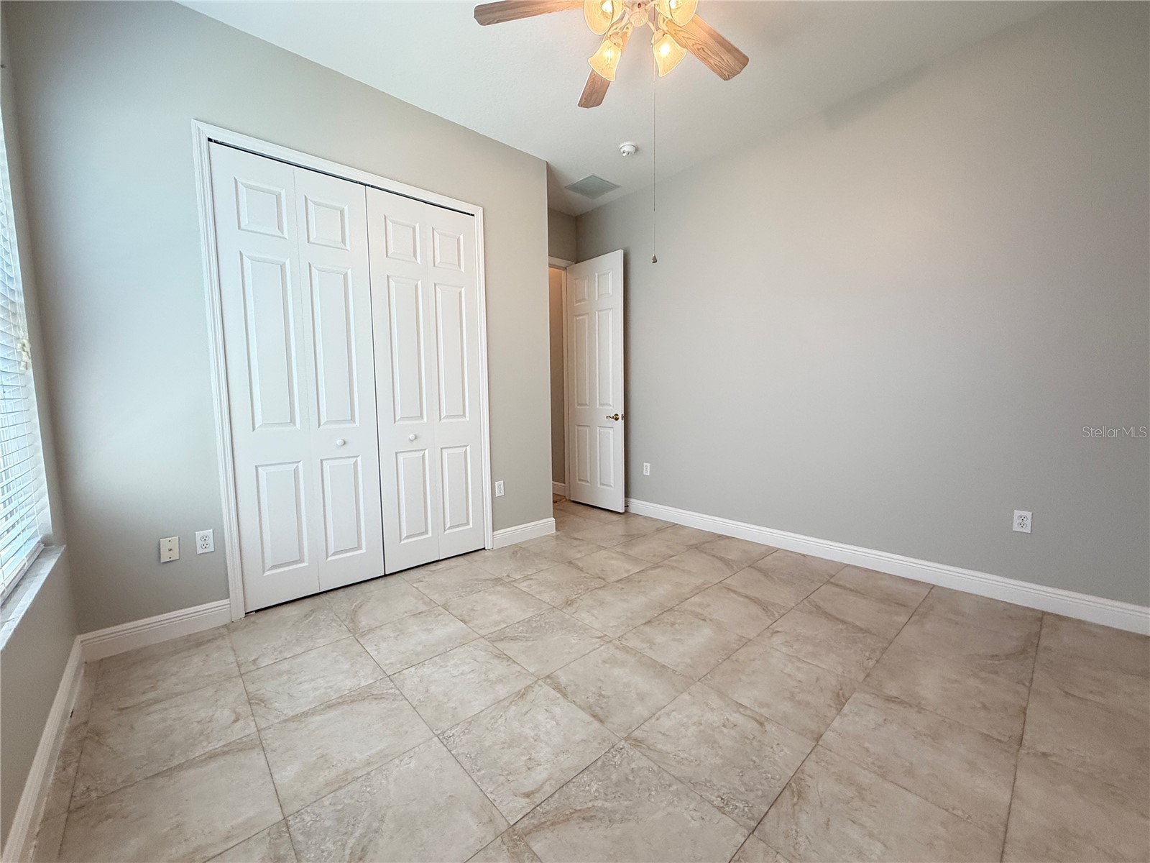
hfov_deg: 102.1
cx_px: 575
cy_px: 432
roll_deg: +0.8
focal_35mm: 14
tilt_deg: -4.7
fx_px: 465
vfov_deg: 85.7
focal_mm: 2.22
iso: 320
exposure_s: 1/60
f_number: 2.2
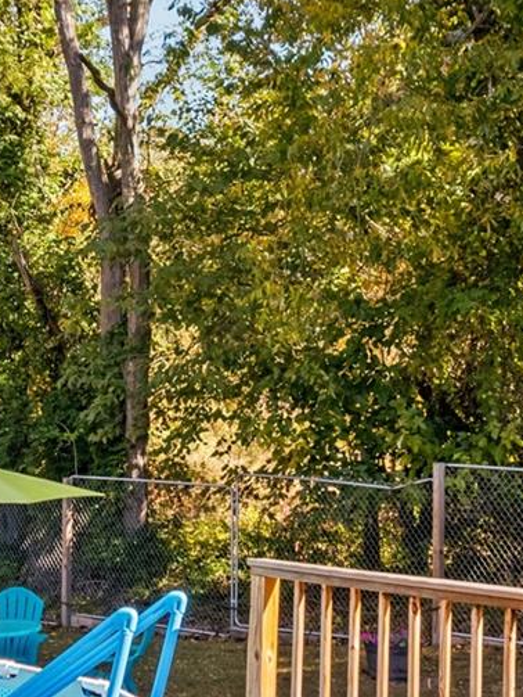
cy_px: 357
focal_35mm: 86
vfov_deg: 22.7
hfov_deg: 17.2
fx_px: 1730
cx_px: 201
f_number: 2.8
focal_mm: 8.38
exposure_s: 1/320
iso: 100
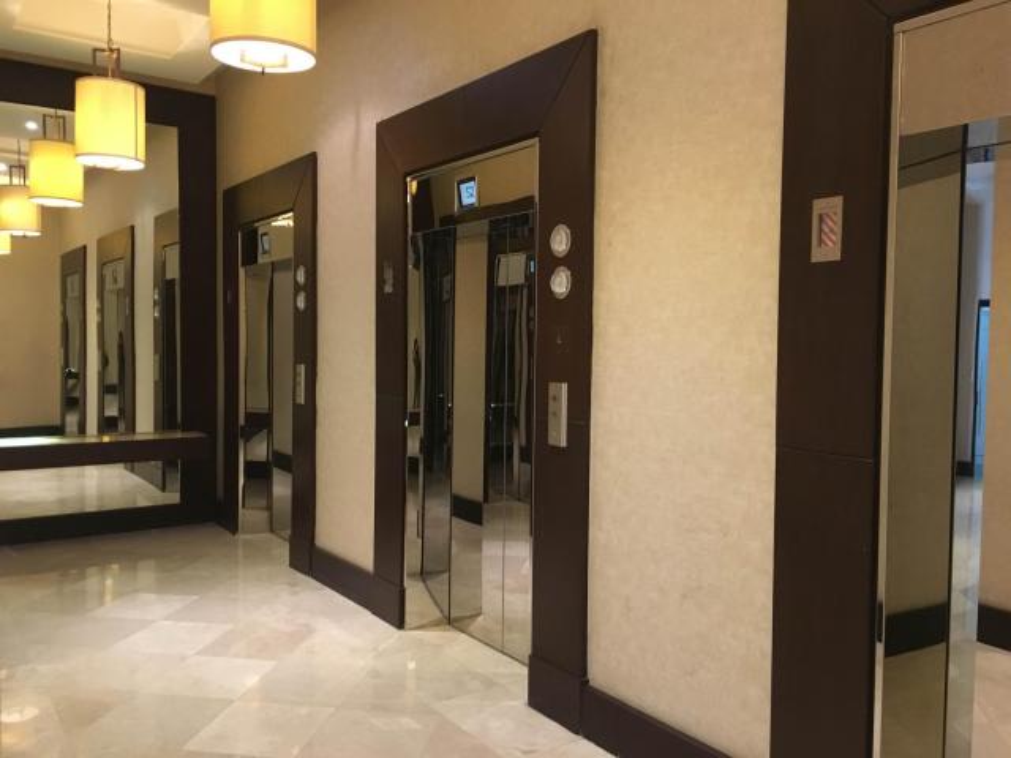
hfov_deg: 61.7
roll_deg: +0.1
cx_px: 506
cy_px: 379
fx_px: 847
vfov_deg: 48.2
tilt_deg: -2.0
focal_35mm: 29
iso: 200
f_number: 2.2
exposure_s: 1/15
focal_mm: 4.15
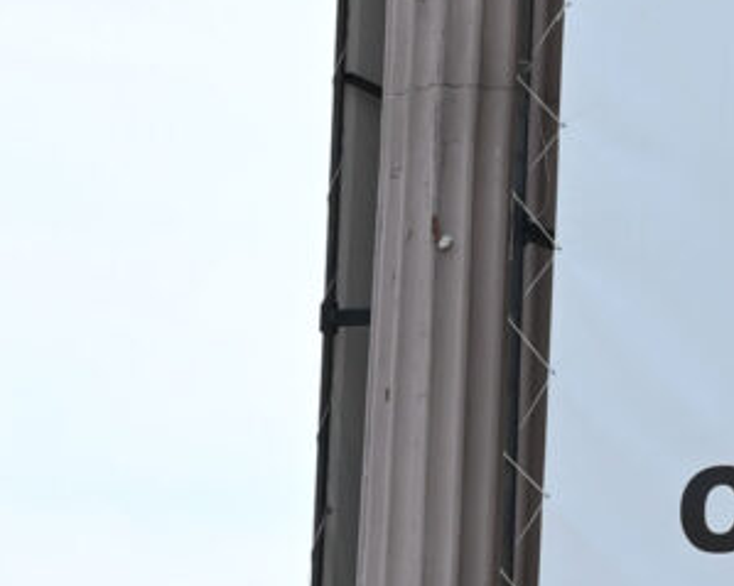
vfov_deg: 3.0
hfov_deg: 3.7
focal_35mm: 514
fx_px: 11162
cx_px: 1376
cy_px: 299
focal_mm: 64
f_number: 8
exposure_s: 1/200
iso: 200
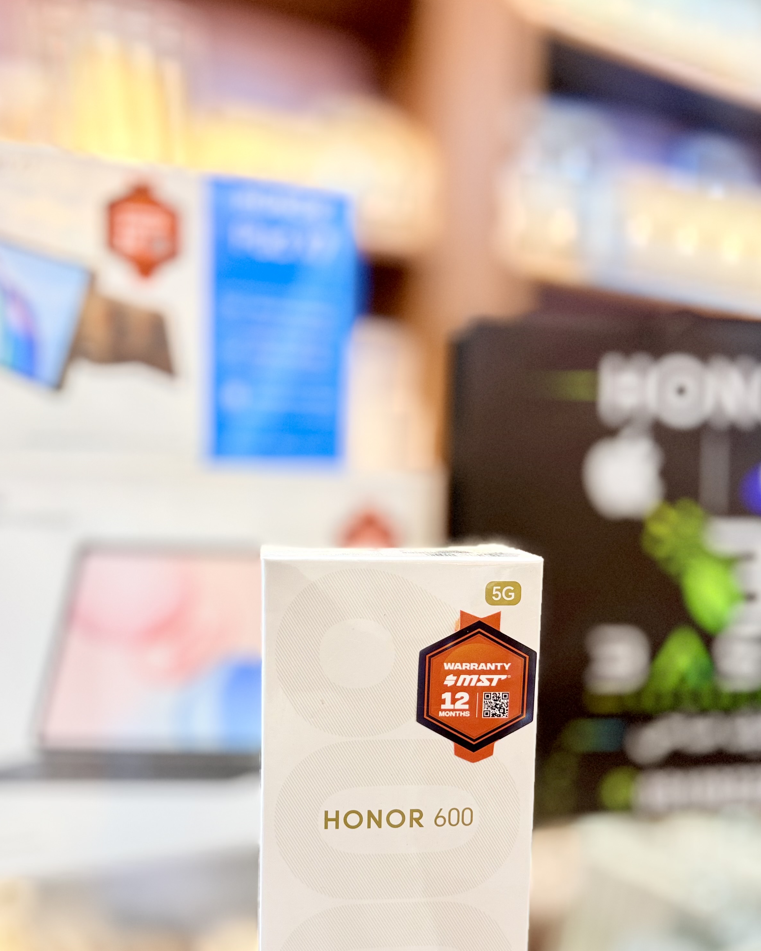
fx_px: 901
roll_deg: -1.0
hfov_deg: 45.8
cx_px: 363
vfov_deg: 55.1
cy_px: 590
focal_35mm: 32
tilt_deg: -6.8
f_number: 1.78
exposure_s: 1/100
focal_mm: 6.76
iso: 125
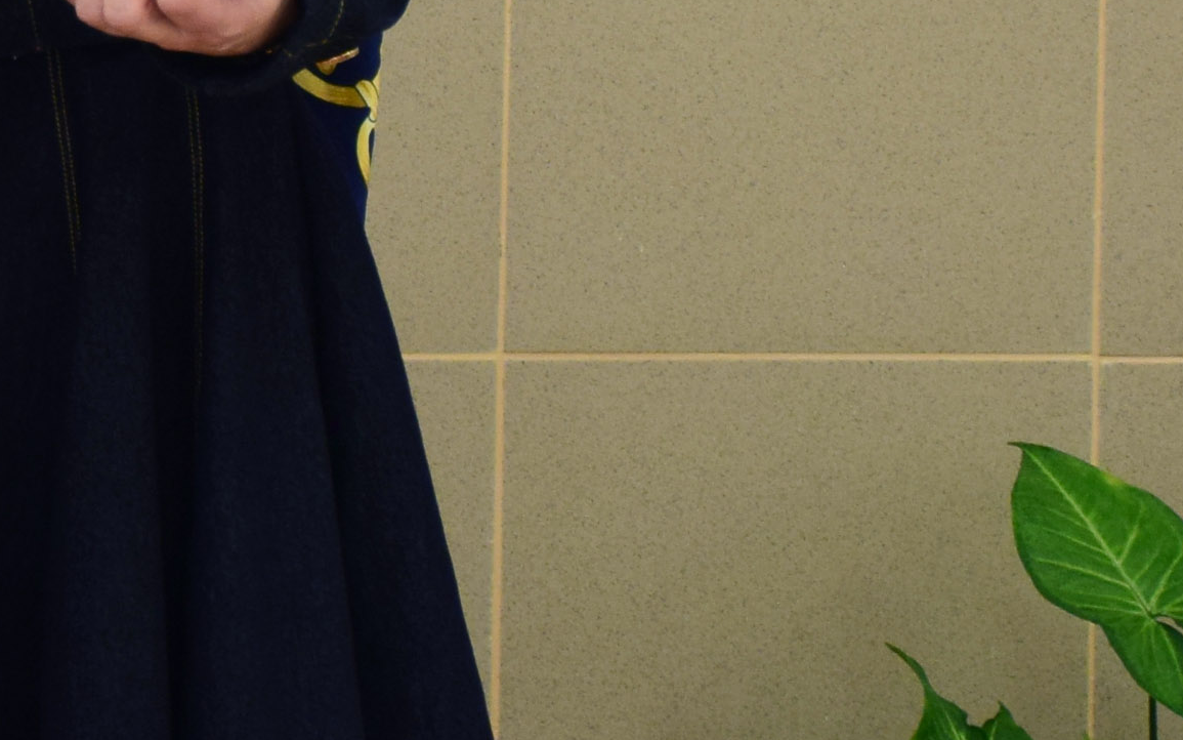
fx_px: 8061
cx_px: -449
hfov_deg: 8.3
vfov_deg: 5.2
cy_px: -558
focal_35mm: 250
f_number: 4.5
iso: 800
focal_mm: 42
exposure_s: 1/50
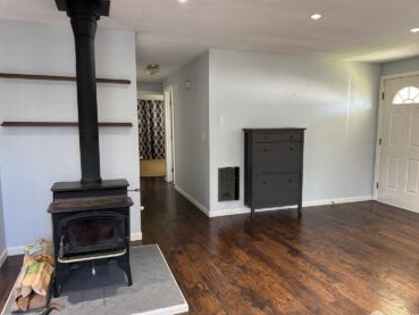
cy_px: 159
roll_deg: +0.3
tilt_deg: -6.9
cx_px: 216
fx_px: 315
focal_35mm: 26
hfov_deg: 67.3
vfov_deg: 53.1
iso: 250
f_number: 1.78
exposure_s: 1/60
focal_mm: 6.76
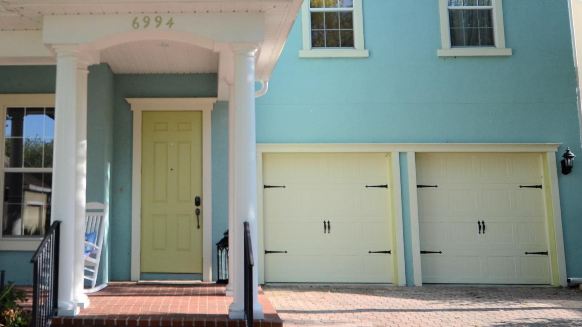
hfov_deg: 47.6
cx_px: 147
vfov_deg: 28.5
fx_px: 633
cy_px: 78
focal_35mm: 41
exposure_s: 1/2500
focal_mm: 14
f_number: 3.5
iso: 500
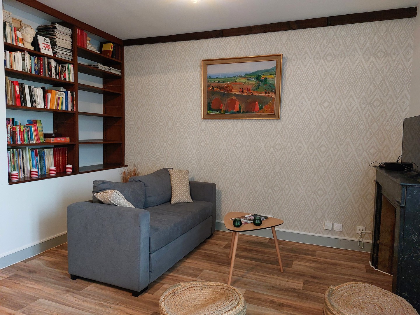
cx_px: 210
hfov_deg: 69.4
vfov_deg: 54.9
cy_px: 158
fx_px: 303
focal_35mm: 25
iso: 400
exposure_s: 1/50
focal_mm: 5.23
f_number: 1.8
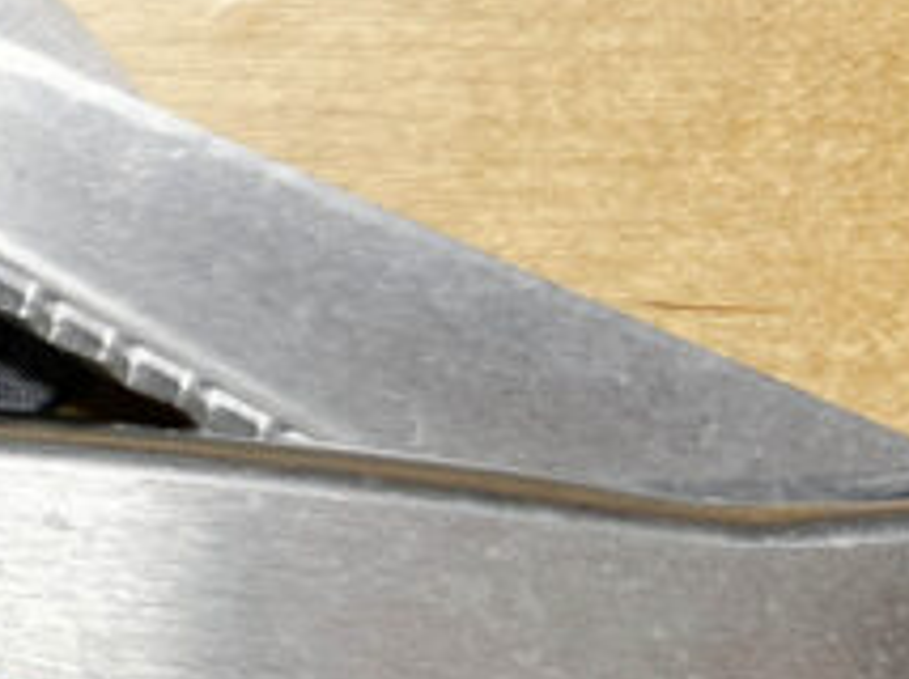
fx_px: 3016
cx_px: -1215
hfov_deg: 13.2
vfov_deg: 12.8
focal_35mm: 115
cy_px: 255
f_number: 1.78
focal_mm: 6.86
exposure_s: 1/516
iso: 80
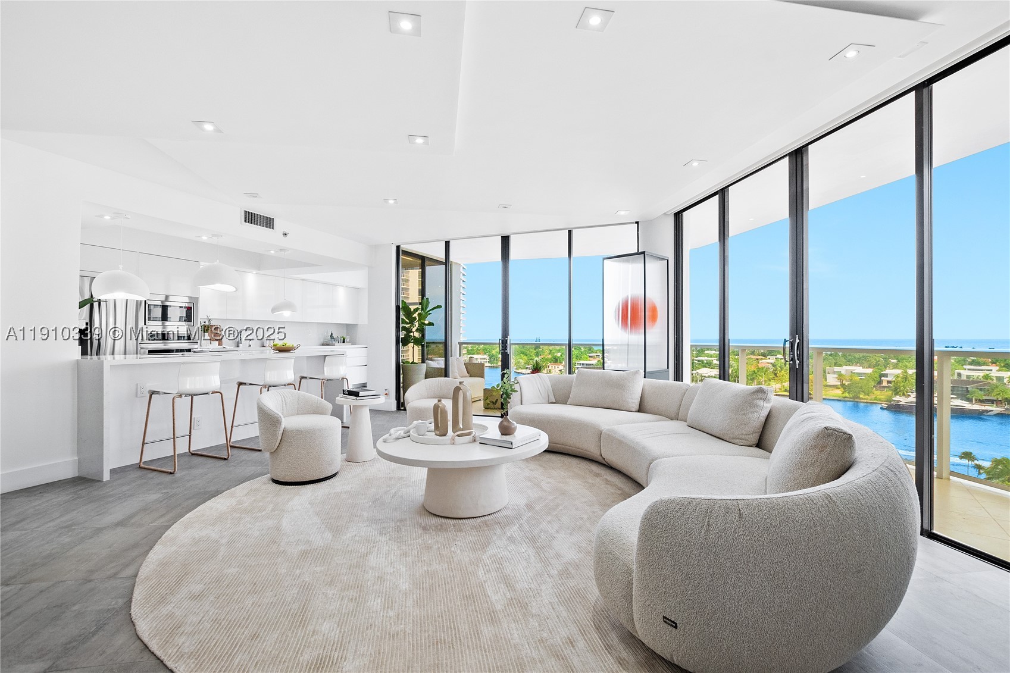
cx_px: 505
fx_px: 421
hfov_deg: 100.4
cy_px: 336
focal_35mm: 15
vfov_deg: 77.3
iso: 200
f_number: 8
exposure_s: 1/50
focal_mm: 10
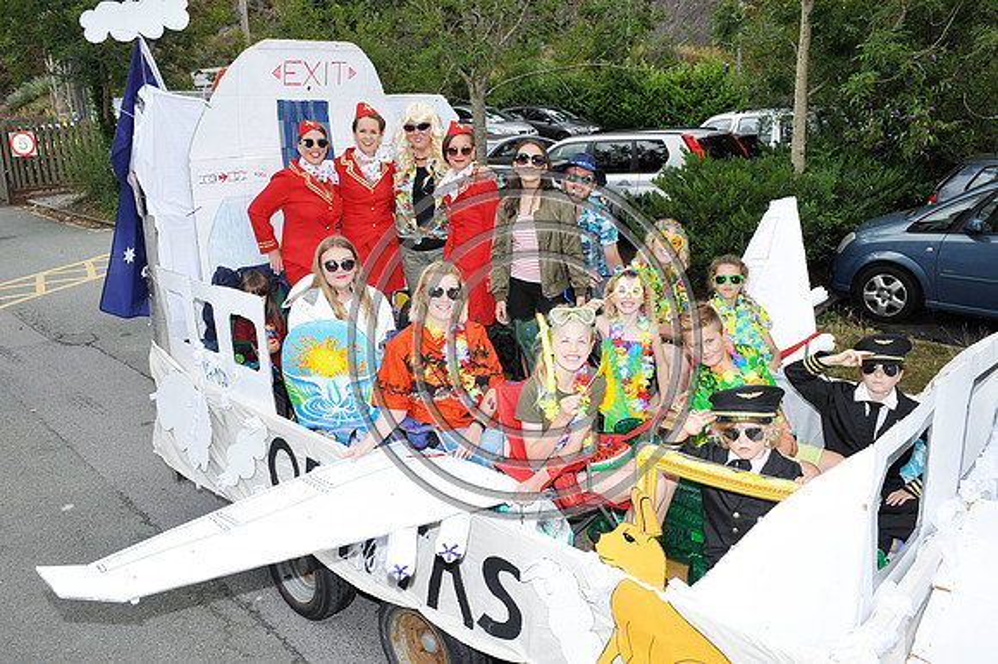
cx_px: 499
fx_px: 776
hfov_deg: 65.5
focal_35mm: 28
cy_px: 332
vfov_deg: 46.4
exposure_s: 1/250
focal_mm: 28
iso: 400
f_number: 13
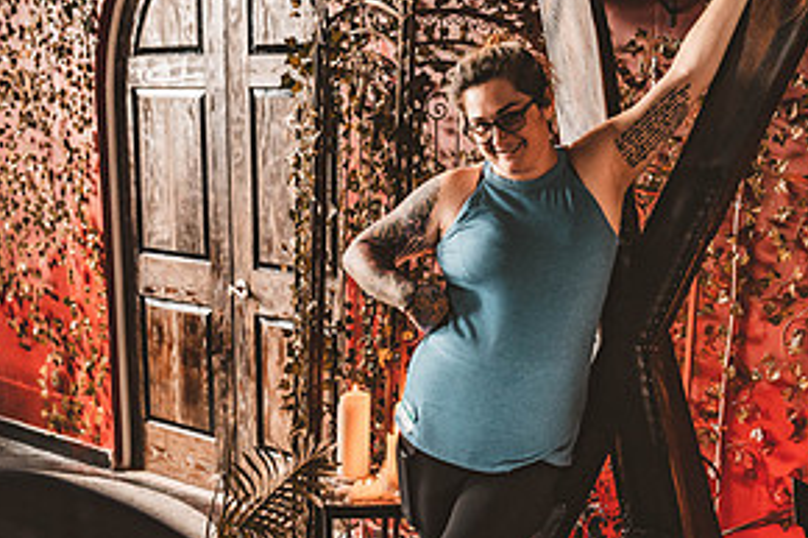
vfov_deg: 24.1
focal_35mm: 56
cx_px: 429
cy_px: 339
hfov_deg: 35.6
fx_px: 1256
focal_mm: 28
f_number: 2.8
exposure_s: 1/200
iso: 800
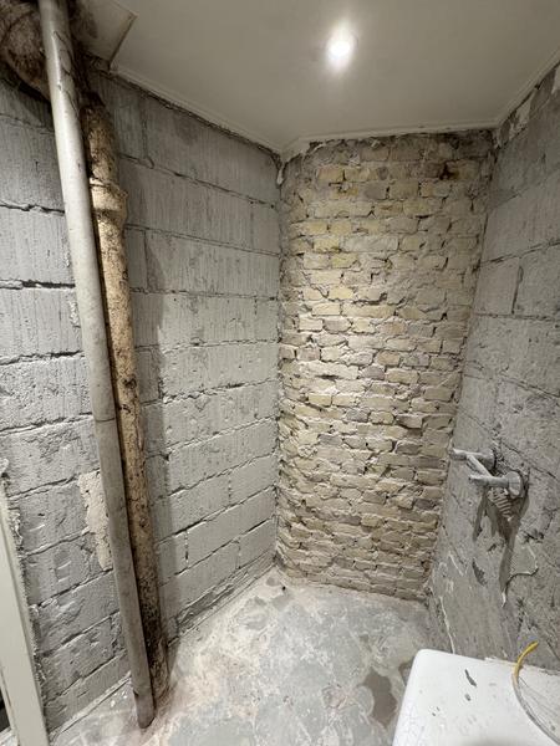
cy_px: 373
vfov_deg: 102.1
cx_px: 280
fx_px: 302
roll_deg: -1.1
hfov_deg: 85.7
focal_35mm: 14
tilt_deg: -11.7
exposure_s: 1/50
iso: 200
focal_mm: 2.22
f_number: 2.2
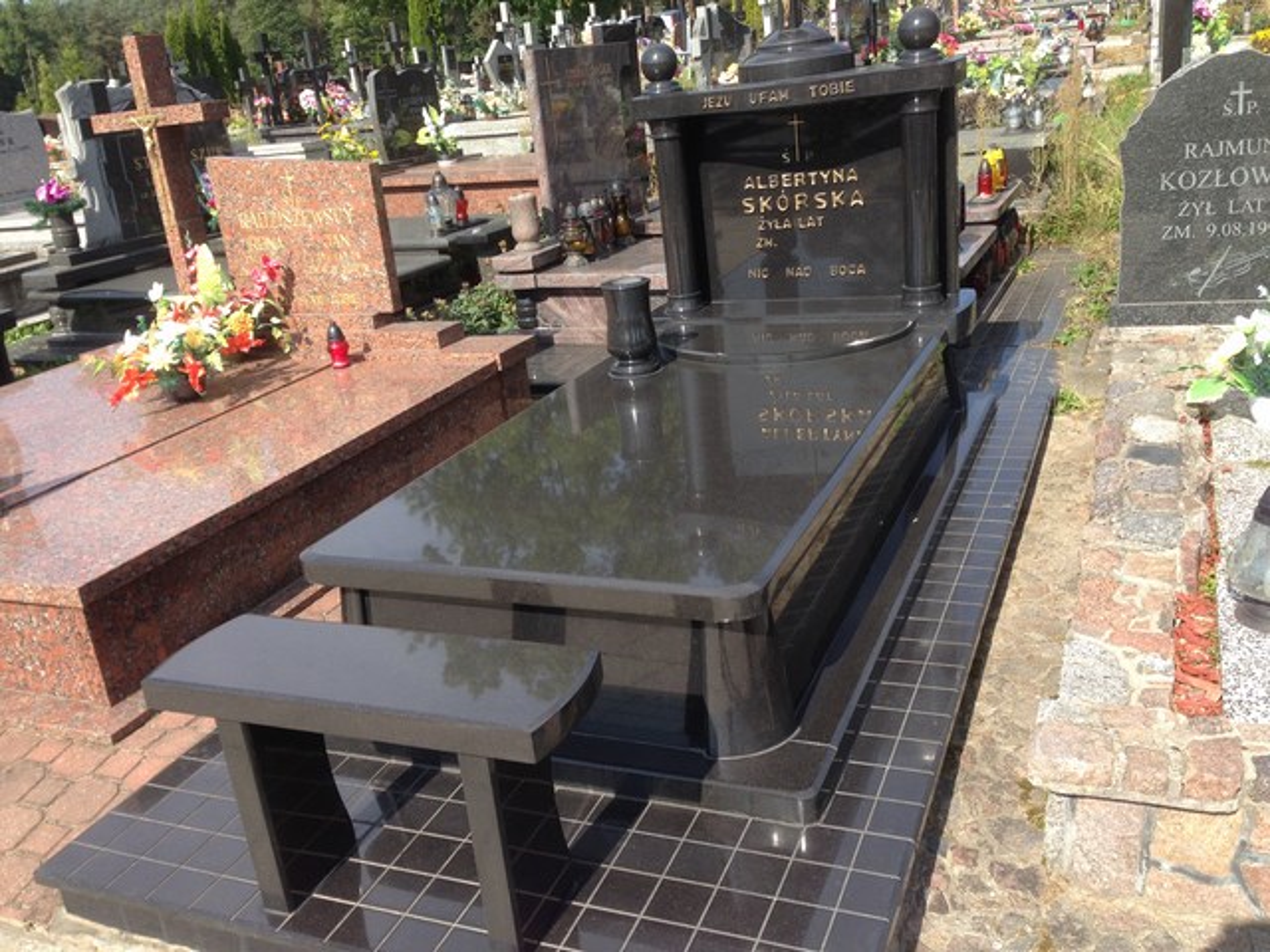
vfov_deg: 42.9
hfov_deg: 55.4
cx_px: 635
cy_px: 476
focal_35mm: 33
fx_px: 1211
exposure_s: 1/775
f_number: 2.4
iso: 50
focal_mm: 4.12
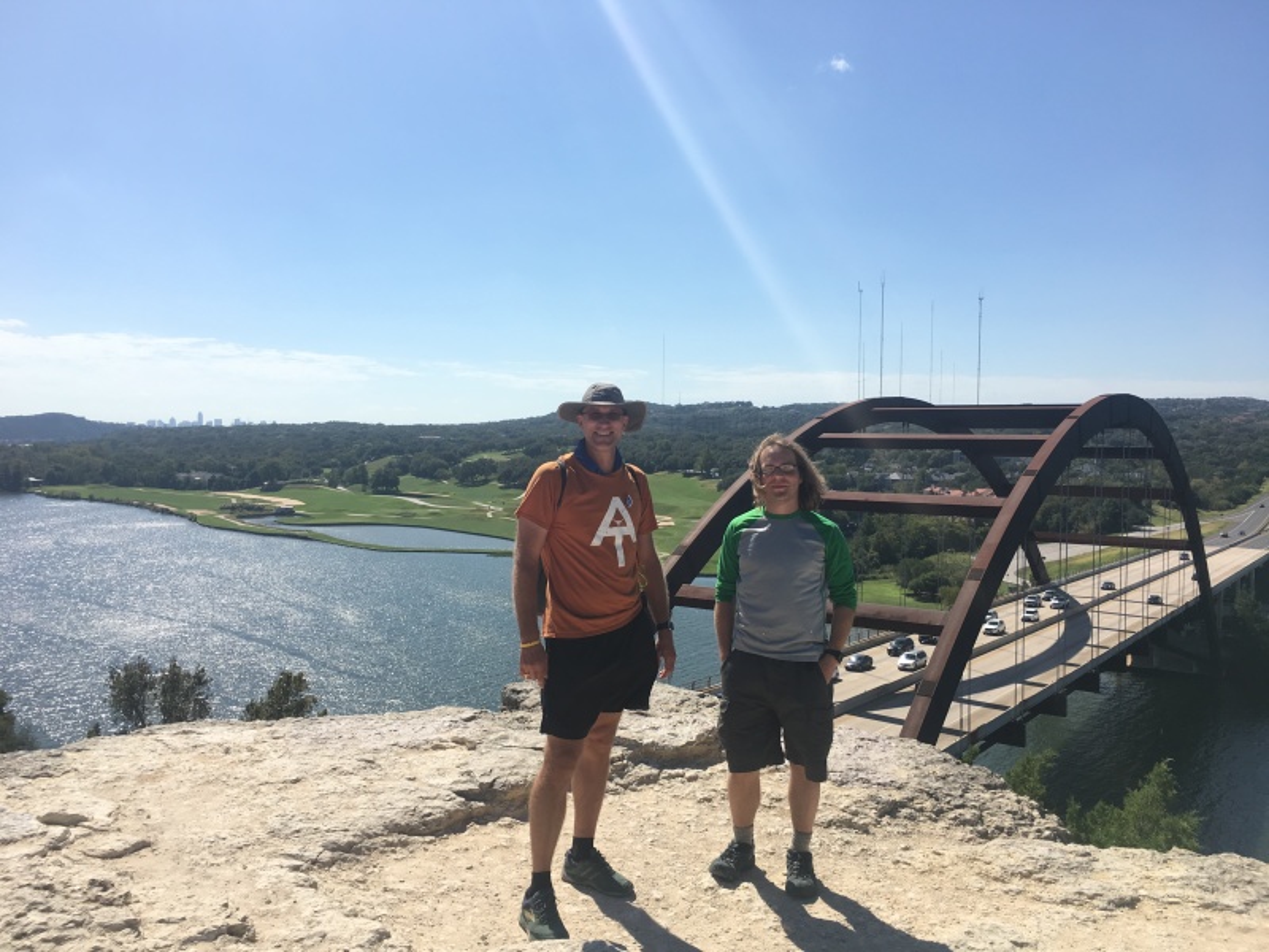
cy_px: 476
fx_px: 1063
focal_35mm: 29
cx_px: 634
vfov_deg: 48.2
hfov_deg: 61.7
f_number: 2.2
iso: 25
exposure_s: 1/1570
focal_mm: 4.15
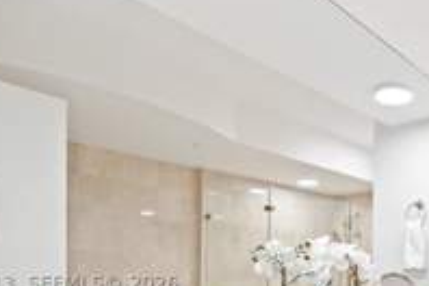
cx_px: 418
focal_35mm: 34
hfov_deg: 47.4
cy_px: 282
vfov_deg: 35.4
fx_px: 405
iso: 160
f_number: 2.8
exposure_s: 1/13
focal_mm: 14
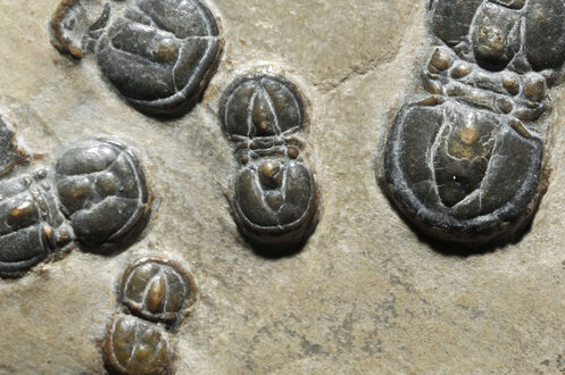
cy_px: 145
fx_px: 2273
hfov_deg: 14.2
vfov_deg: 9.4
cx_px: 254
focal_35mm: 145
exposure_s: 1/60
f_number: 22
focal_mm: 60
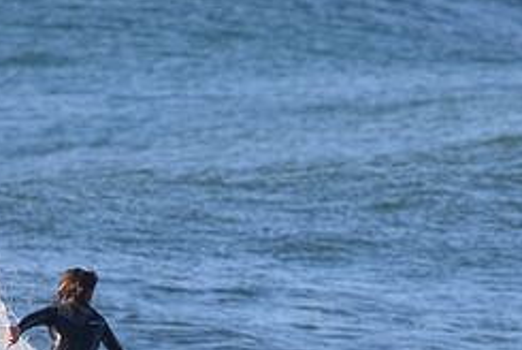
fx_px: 27452
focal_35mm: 1891
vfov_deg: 0.7
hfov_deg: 1.1
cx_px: 243
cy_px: 404
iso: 2800
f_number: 11
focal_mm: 800
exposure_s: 1/2000
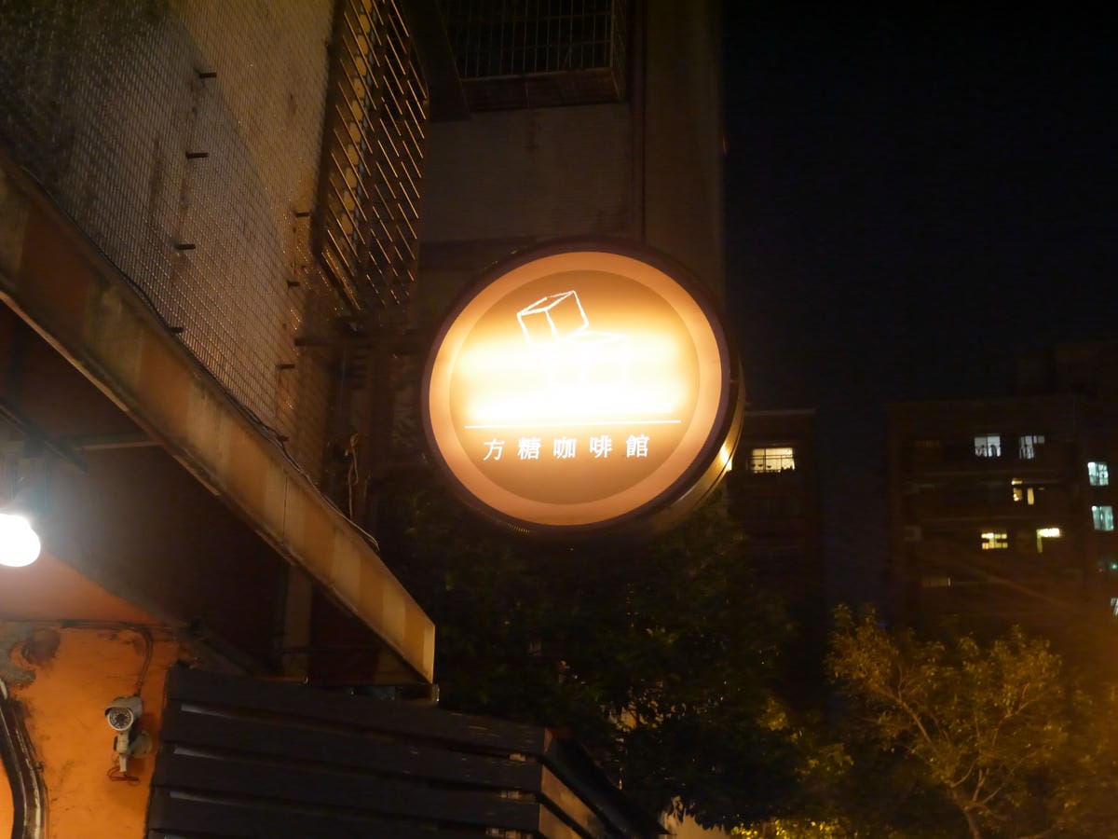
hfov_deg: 36.8
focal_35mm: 52
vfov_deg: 28.0
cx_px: 559
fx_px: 1679
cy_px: 420
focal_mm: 26
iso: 1600
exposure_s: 1/10
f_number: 5
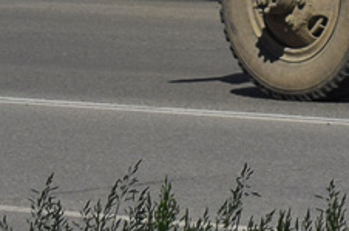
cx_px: 818
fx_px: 4246
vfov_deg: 3.1
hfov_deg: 4.6
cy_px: -294
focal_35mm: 439
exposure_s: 1/1250
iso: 200
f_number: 7.1
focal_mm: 55
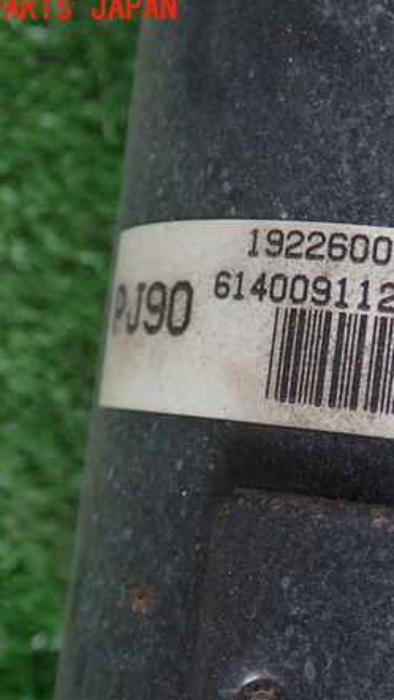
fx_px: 1206
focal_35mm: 65
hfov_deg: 18.2
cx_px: 364
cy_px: 345
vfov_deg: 32.3
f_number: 2.9
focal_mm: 7.84
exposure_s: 1/50
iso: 200
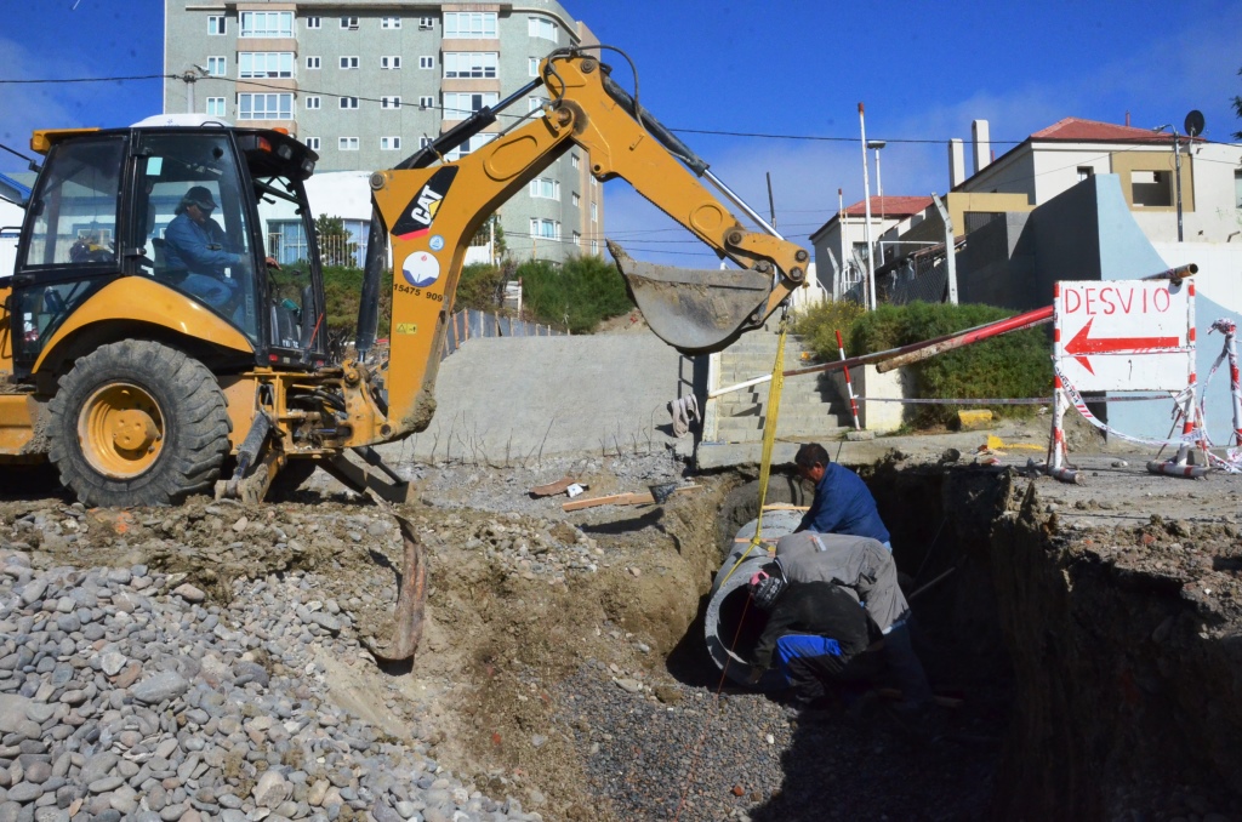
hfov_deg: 62.0
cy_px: 411
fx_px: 1033
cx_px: 621
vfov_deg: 43.4
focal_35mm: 30
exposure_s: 1/1250
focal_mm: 20
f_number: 18
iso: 2500
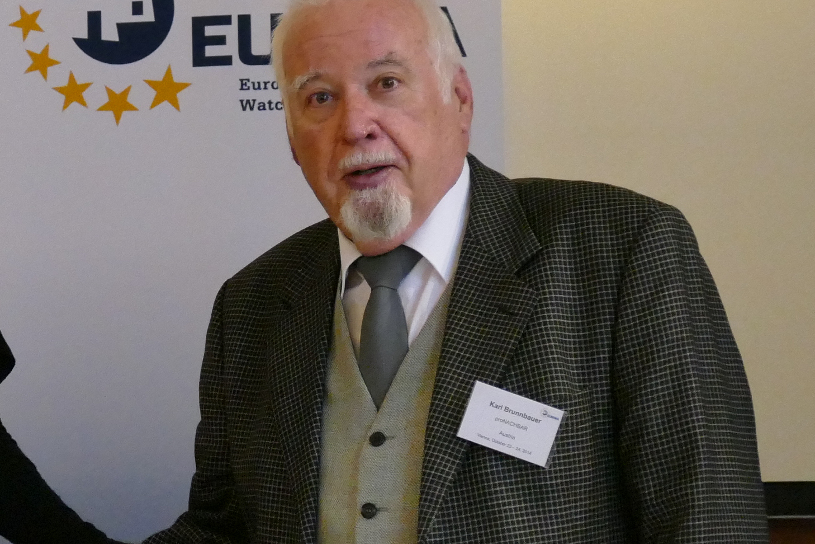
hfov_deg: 14.9
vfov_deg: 10.1
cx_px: 93
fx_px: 3079
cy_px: 376
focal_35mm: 136
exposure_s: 1/125
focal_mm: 18.44
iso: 2000
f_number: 3.3
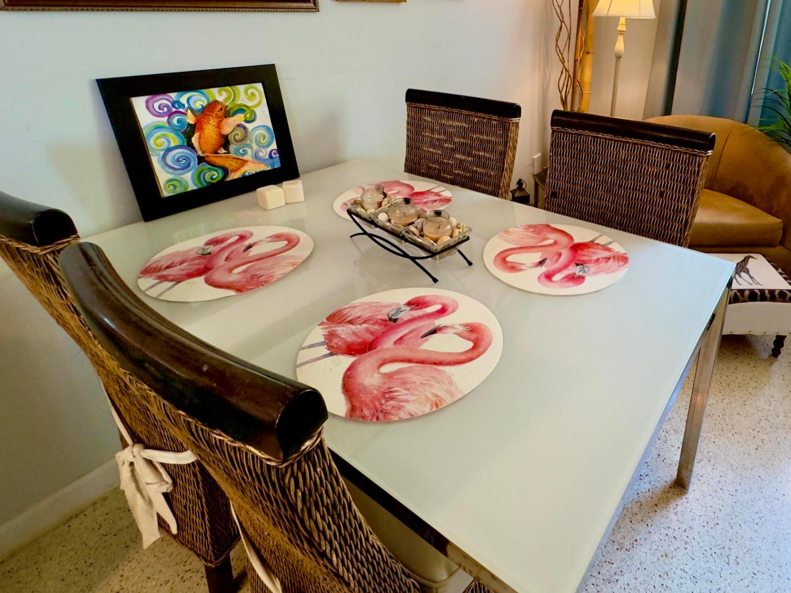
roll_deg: -1.5
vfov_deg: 61.9
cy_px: 198
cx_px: 524
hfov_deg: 76.6
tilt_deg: -23.4
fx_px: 480
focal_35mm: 21
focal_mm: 2.22
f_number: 2.2
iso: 320
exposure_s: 1/60
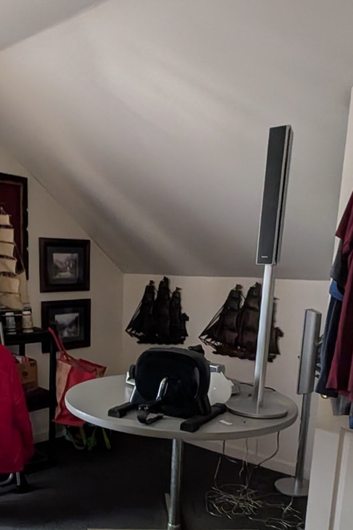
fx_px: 471
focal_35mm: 32
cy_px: 388
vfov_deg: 56.2
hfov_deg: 40.9
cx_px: 142
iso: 477
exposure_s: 1/24
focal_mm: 2.23
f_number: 1.95
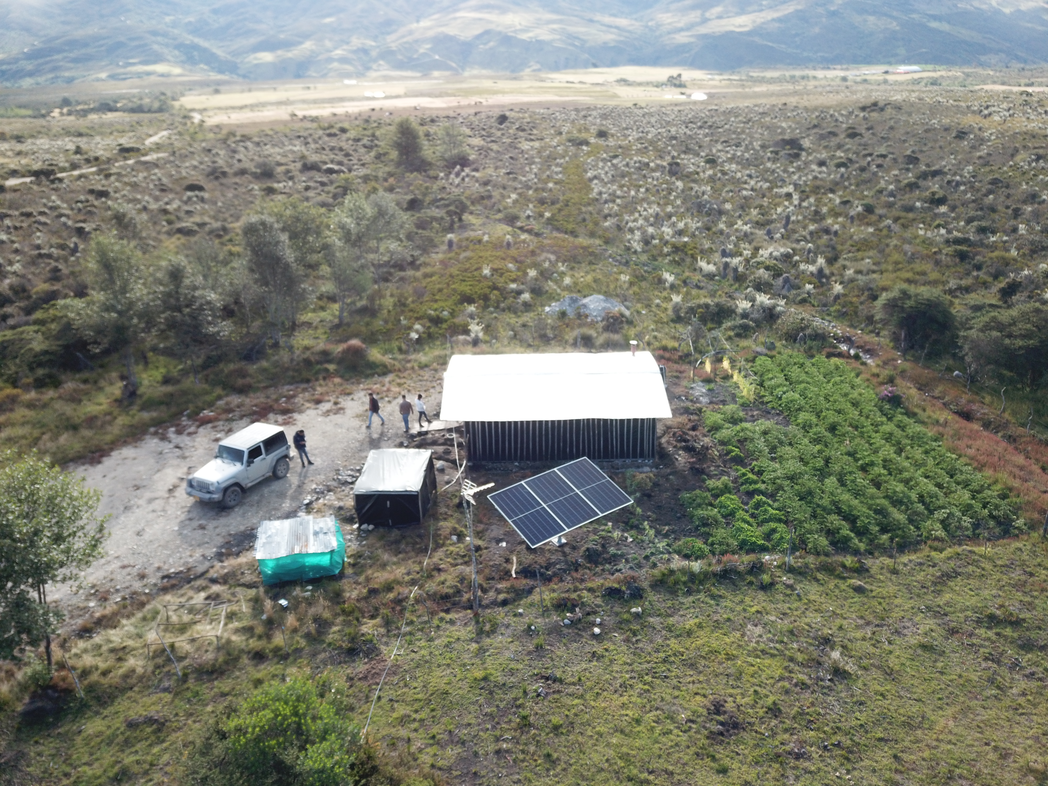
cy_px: 393
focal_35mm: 26
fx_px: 787
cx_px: 524
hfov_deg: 67.3
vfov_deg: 53.1
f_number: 2.2
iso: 100
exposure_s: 1/229
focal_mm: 4.73
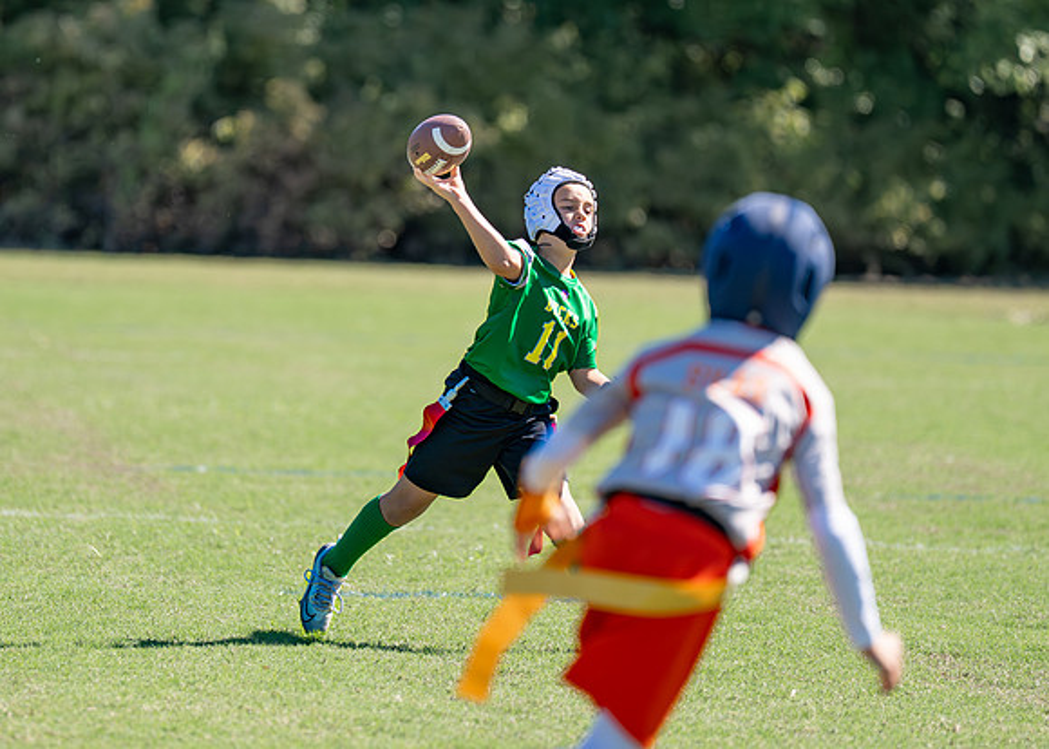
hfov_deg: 5.9
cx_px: 423
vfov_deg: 4.2
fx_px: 10142
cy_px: 318
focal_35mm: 341
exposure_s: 1/2000
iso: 200
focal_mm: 200
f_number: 2.8
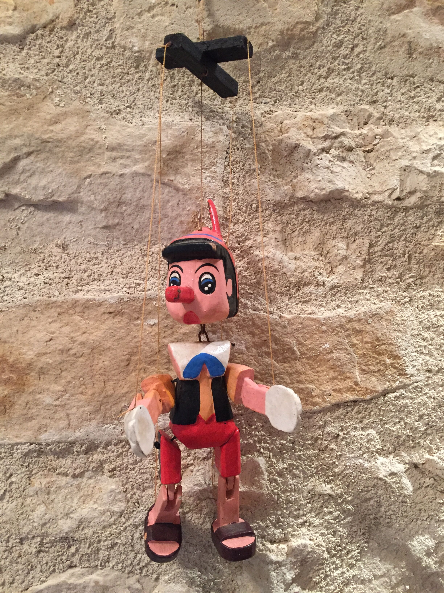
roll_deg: +0.7
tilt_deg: -0.3
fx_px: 496
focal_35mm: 29
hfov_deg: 48.2
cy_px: 296
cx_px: 222
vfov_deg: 61.7
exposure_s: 1/33
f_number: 2.2
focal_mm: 4.15
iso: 250
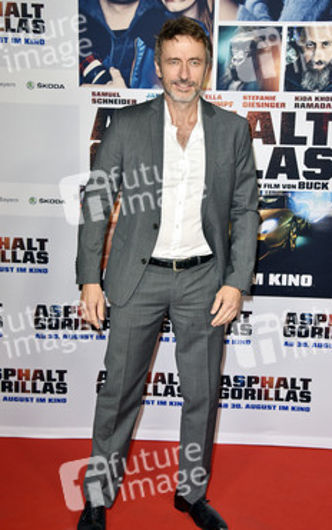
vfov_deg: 30.2
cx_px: 175
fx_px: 984
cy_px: 263
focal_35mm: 68
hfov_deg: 19.1
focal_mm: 62
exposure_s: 1/125
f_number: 5.6
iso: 640
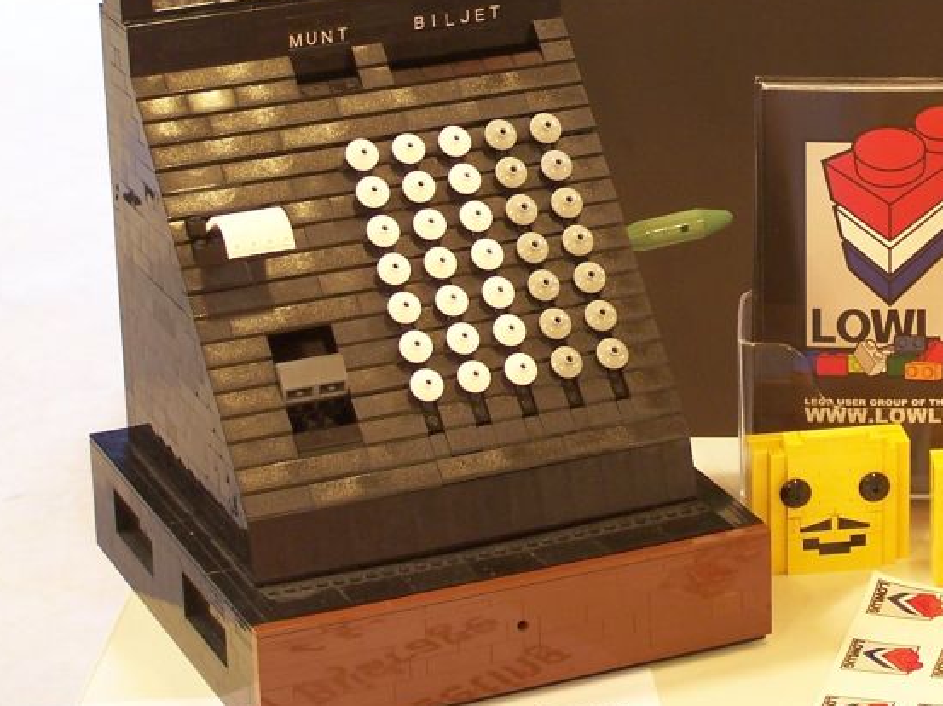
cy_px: 142
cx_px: 834
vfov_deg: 10.6
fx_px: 3784
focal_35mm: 139
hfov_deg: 14.1
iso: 80
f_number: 3.2
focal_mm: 12.4
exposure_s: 1/2
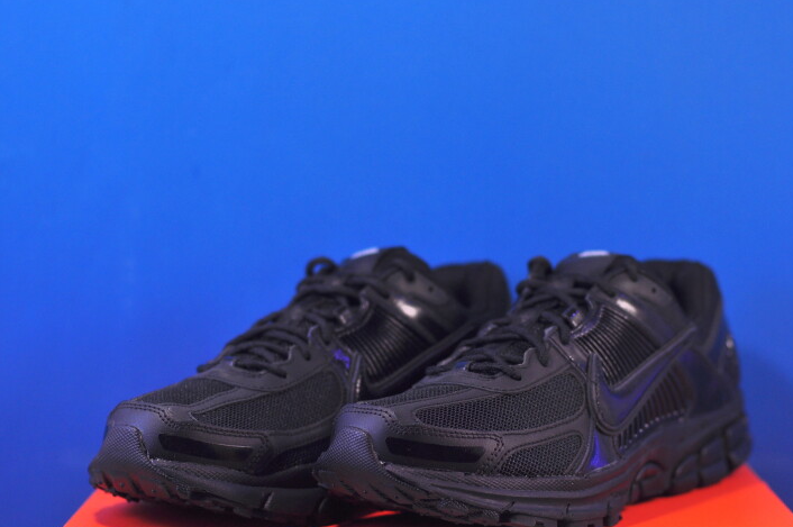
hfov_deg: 23.9
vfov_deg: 16.0
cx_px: 430
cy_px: 294
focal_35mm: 85
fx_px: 1870
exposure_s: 1/320
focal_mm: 50
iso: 250
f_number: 2.5
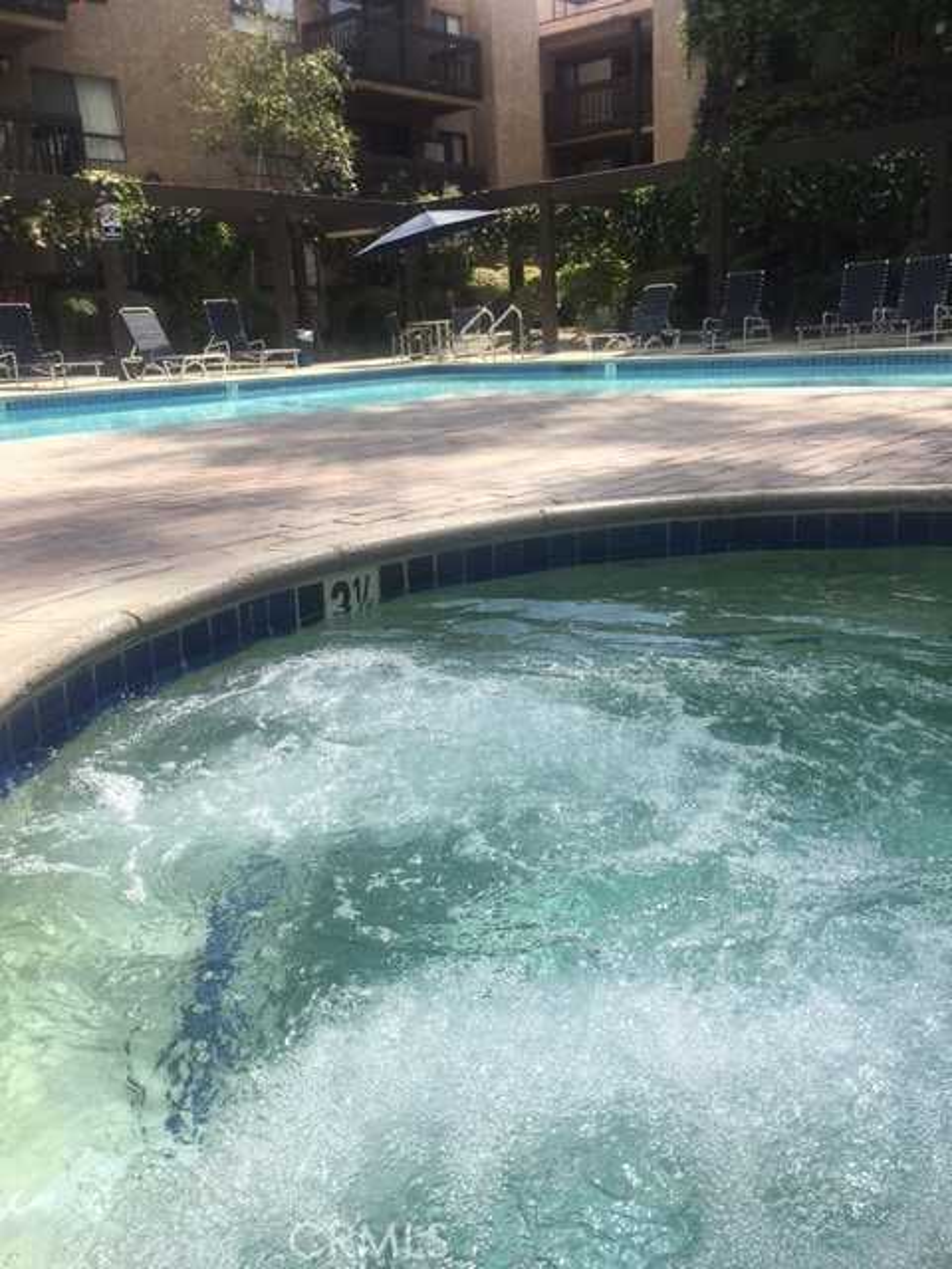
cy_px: 634
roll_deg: +1.3
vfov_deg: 61.7
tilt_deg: -14.5
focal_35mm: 29
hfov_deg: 48.2
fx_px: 1063
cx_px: 476
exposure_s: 1/999
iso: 25
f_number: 2.2
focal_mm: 4.15
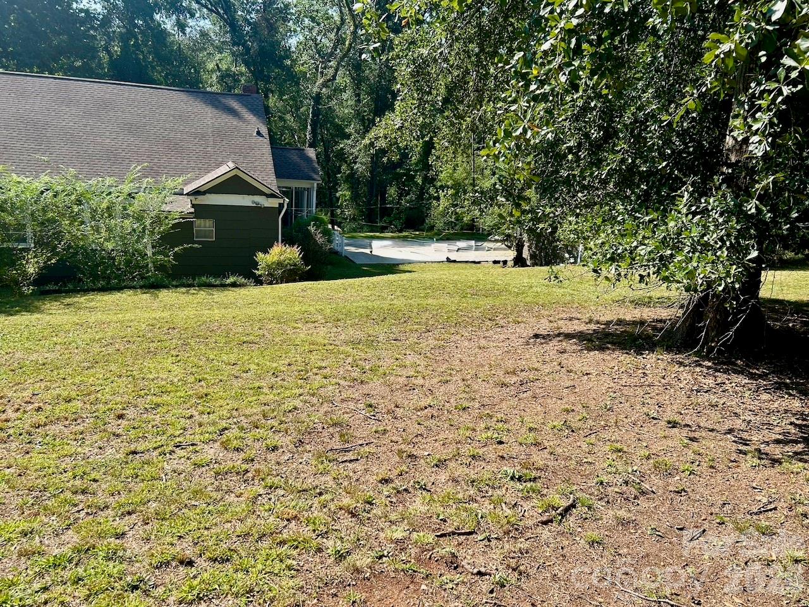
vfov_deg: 53.1
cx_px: 404
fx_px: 608
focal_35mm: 26
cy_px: 304
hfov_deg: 67.3
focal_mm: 5.7
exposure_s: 1/1724
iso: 50
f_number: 1.5
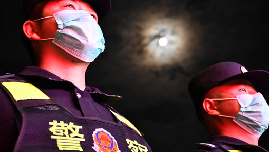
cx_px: 134
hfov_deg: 29.7
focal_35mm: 71
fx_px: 507
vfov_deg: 17.0
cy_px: 70
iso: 2500
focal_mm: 45
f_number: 4.5
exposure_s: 1/13
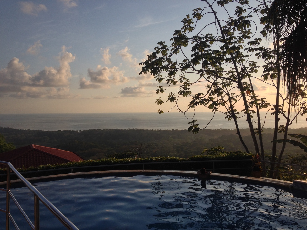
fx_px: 310
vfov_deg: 40.7
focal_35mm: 35
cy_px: 115
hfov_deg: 52.6
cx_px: 154
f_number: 2.4
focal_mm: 4.28
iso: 50
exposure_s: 1/2208
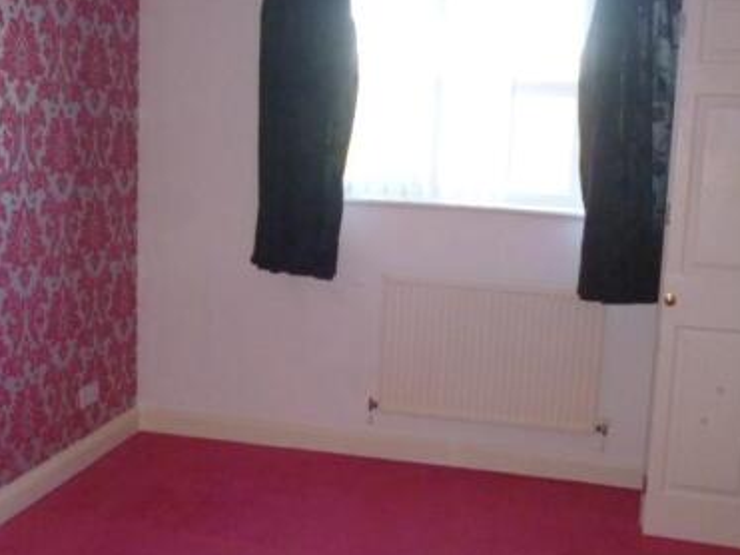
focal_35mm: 44
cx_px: 356
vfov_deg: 32.8
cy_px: 298
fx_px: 940
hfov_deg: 43.0
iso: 400
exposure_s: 1/60
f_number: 3.1
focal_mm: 5
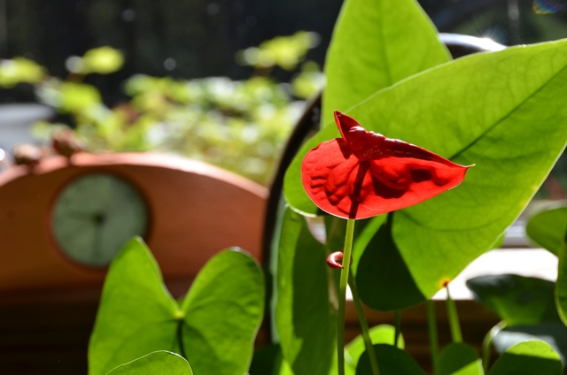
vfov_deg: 11.4
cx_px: 284
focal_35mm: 120
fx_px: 1886
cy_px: 188
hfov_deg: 17.1
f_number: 8
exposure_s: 1/250
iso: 200
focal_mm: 80
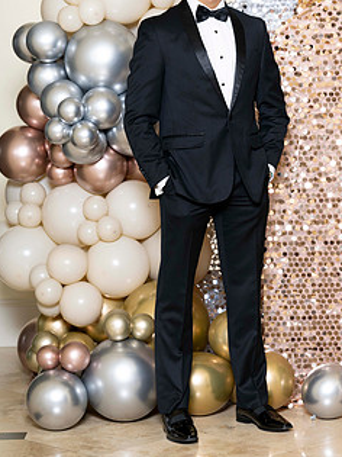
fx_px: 1648
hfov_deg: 11.8
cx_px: 203
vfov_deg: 15.7
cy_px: 162
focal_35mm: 125
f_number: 5.6
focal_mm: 91
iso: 250
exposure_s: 1/200
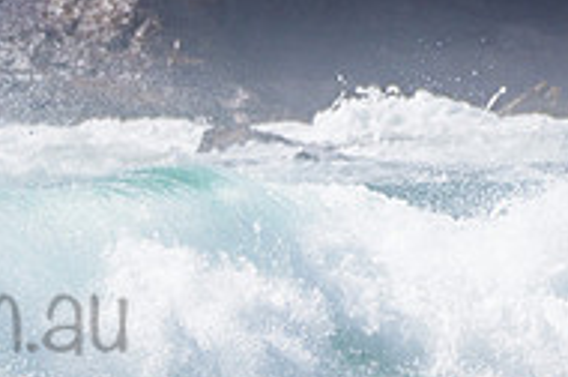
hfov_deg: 1.1
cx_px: -384
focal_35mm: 1876
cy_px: 230
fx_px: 29549
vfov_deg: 0.7
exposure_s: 1/2000
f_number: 5.6
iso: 125
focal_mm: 500
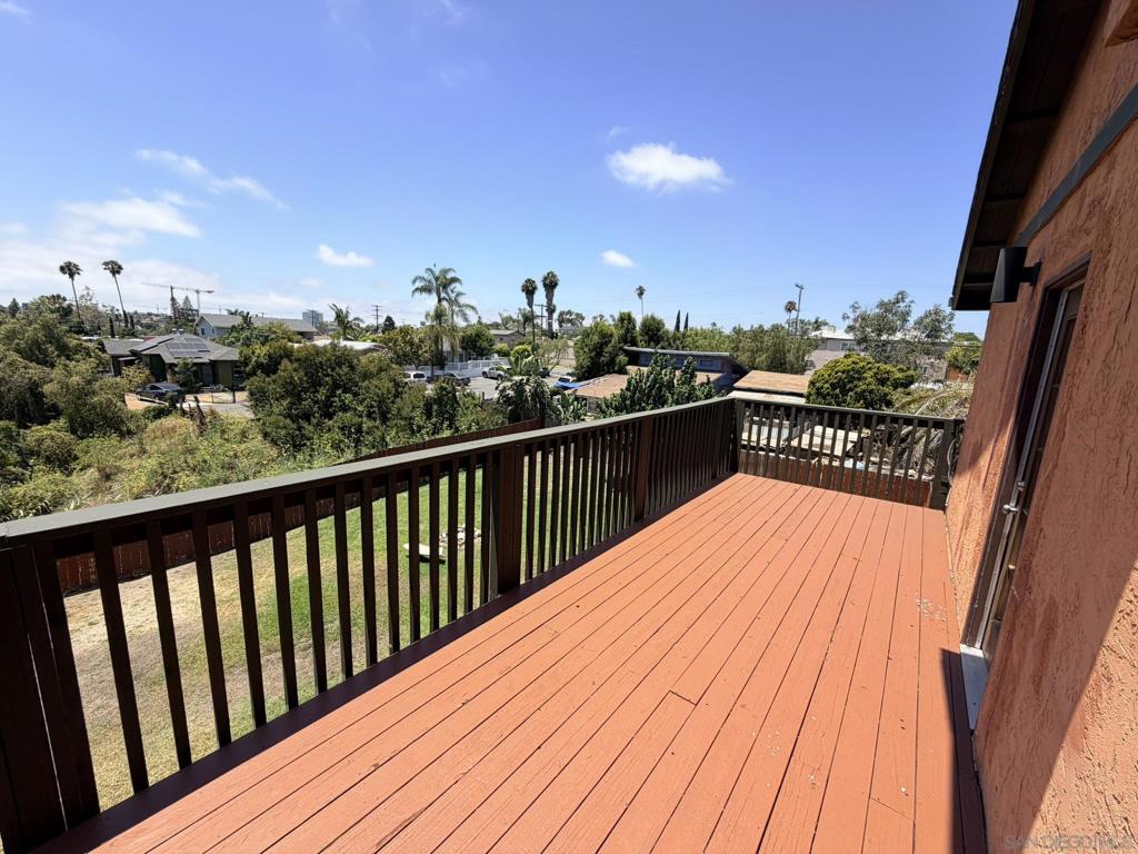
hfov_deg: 102.1
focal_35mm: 14
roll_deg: -2.2
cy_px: 427
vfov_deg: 85.7
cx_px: 569
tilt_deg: -11.5
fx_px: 460
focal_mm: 2.22
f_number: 2.2
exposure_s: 1/770
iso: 20
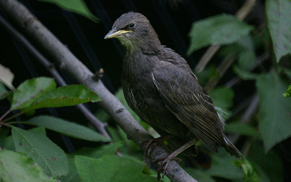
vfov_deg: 1.7
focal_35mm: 768
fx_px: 6093
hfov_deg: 2.7
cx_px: 145
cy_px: 88
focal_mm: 500
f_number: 8
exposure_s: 1/250
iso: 1600
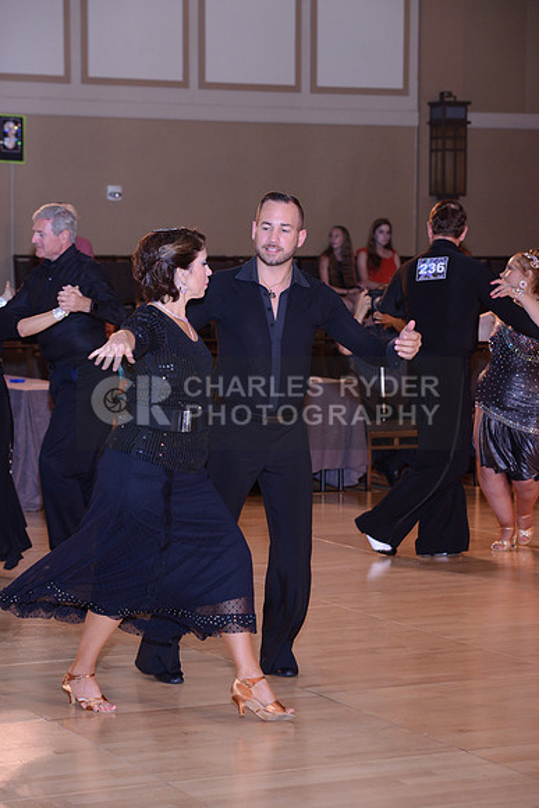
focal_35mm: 105
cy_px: 404
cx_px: 270
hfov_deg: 13.0
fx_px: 2357
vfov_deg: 19.5
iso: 1600
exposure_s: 1/250
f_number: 5.6
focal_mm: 105
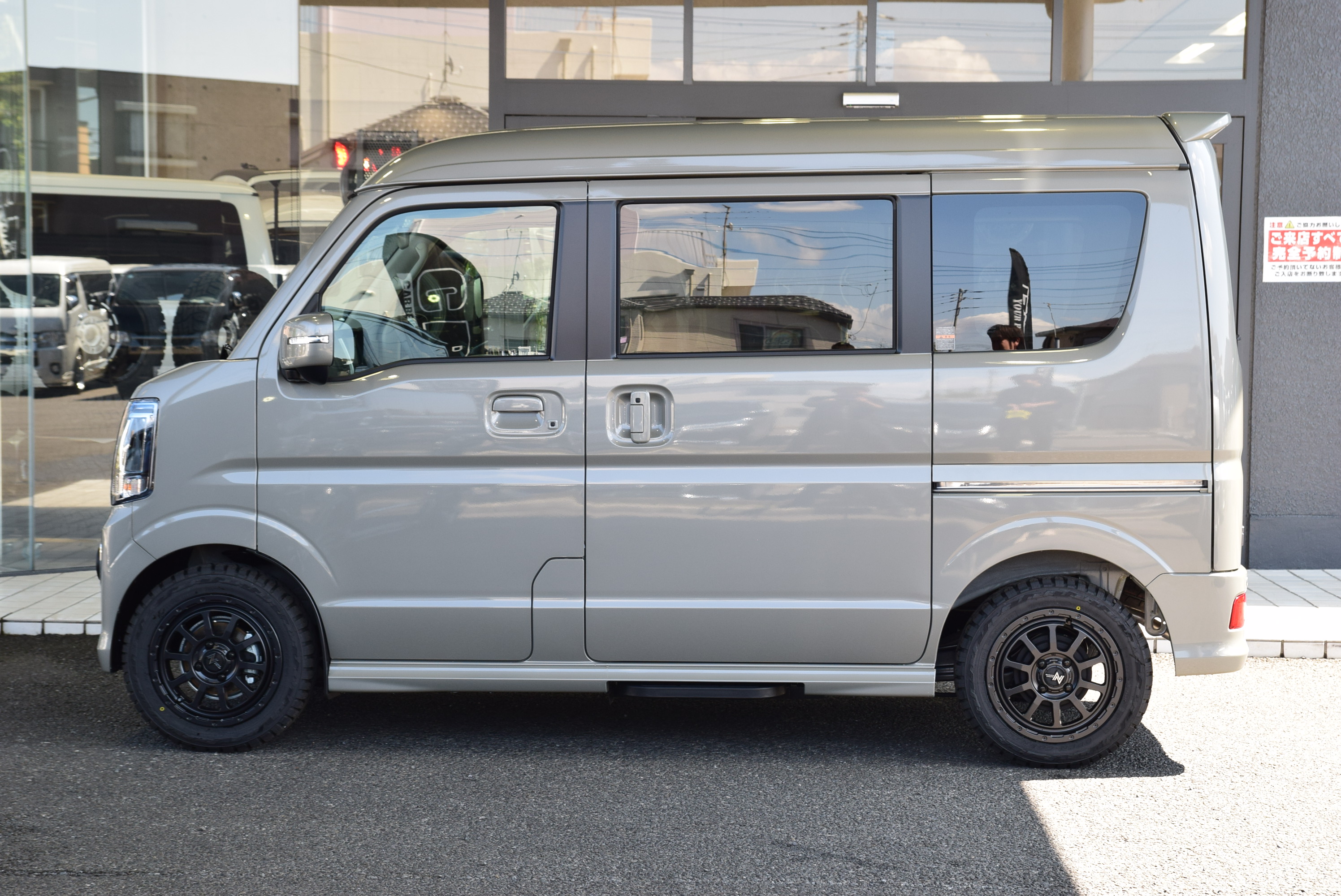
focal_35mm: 68
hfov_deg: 29.8
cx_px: 670
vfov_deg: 20.2
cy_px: 448
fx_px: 2516
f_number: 9
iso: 400
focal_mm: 45
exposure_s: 1/125
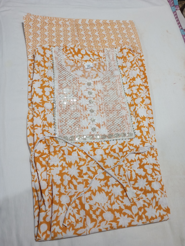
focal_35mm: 28
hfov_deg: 49.9
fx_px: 199
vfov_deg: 63.4
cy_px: 123
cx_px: 92
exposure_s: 1/33.3
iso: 1442
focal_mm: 4.27
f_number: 1.8
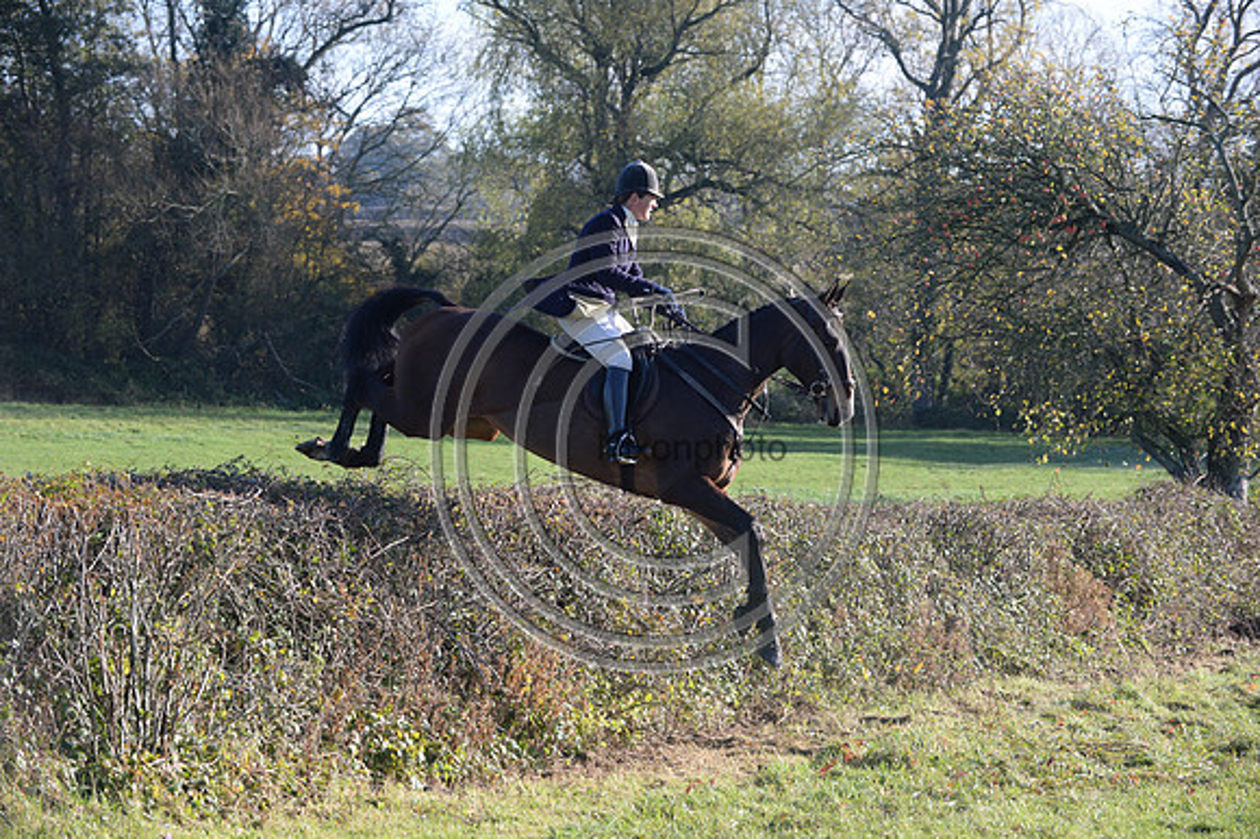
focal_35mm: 110
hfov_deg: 18.6
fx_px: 3848
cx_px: 630
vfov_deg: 12.4
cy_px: 420
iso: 1000
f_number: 5
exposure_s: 1/1250
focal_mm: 110
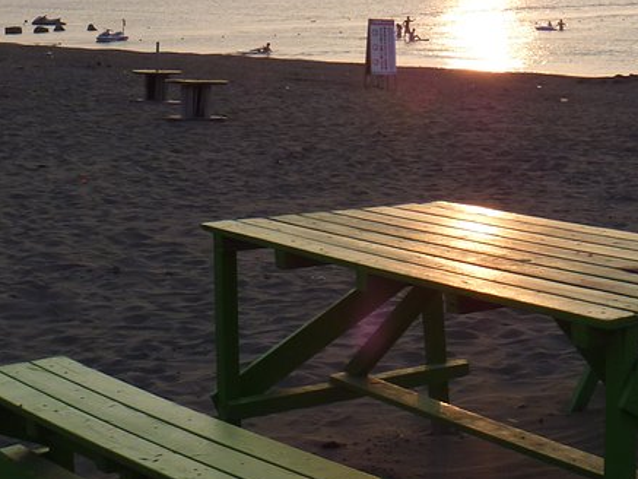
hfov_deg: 23.7
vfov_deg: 17.5
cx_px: 442
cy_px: -15
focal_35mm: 82
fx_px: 1512
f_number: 5.6
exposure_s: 1/160
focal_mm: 6.3
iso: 80
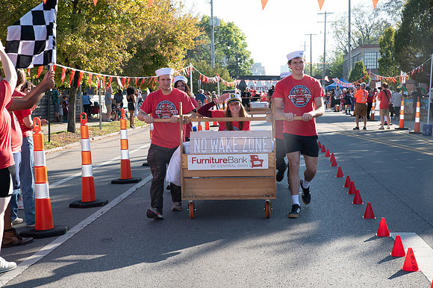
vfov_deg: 23.4
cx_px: 216
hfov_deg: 34.5
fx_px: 697
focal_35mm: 58
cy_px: 144
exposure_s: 1/200
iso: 500
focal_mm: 58
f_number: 11
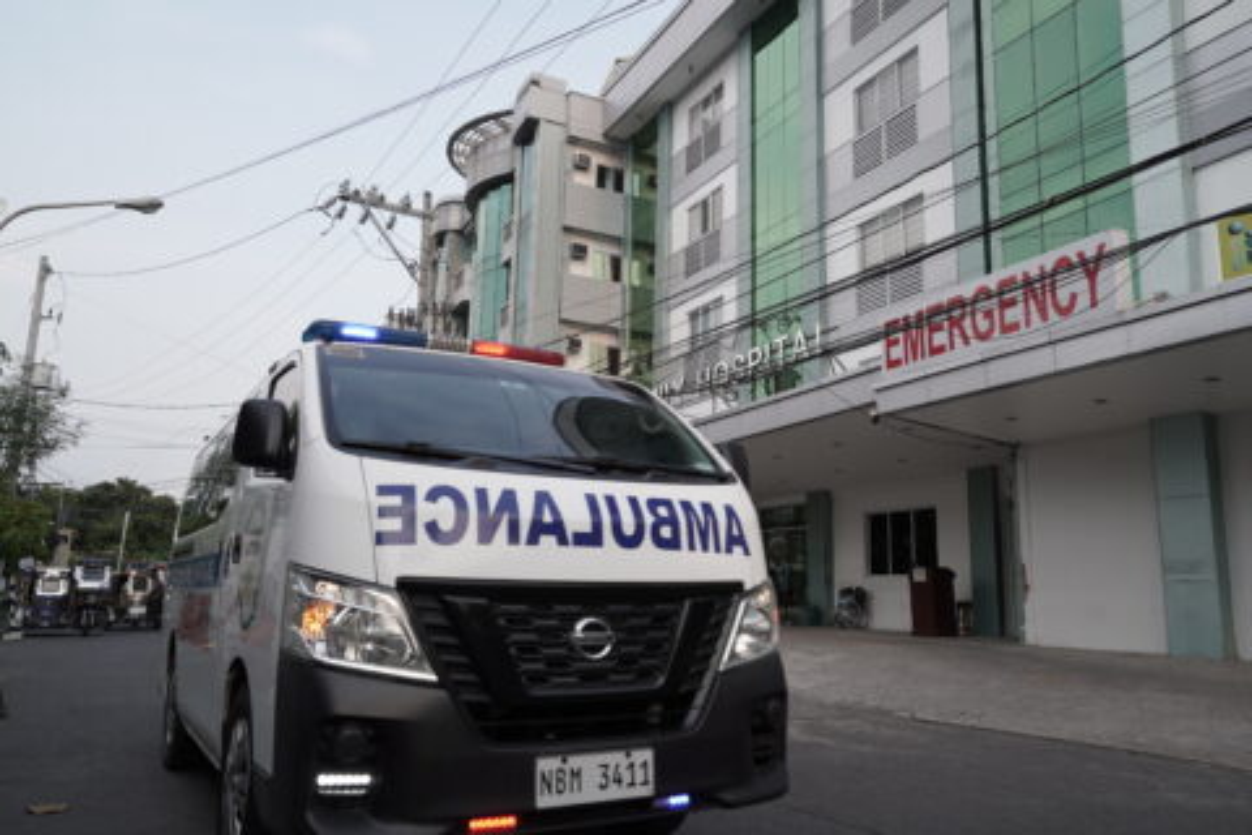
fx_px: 974
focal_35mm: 28
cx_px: 626
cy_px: 418
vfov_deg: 46.4
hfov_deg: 65.5
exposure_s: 1/320
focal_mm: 28
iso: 160
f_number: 4.5
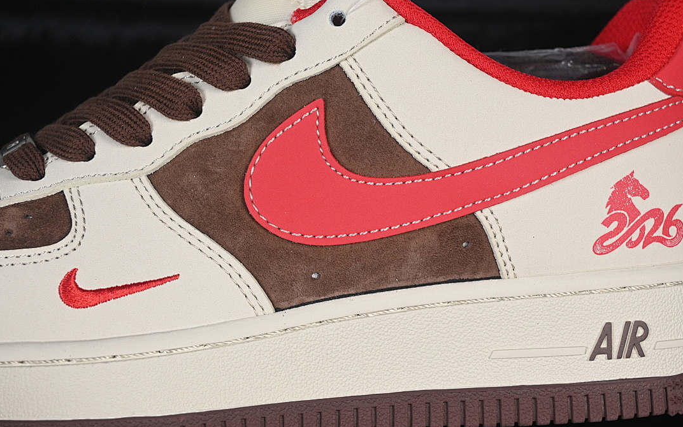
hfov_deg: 26.8
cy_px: 224
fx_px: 1433
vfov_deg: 16.9
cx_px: 343
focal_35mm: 77
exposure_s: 1/80
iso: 160
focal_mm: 50
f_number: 7.1
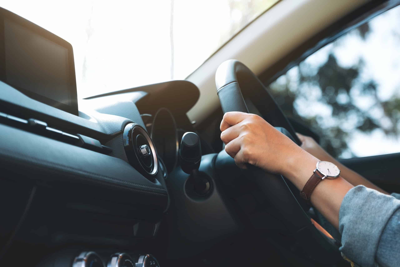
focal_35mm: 60
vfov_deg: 22.6
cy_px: 134
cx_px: 200
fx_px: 667
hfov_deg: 33.4
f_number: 2.8
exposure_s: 1/60
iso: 250
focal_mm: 40.1
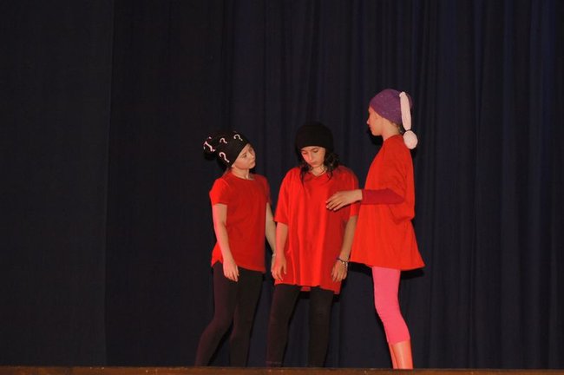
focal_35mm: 135
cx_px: 282
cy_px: 188
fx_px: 2113
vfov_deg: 10.1
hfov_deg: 15.2
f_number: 5.6
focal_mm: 90
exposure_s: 1/160
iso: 1600
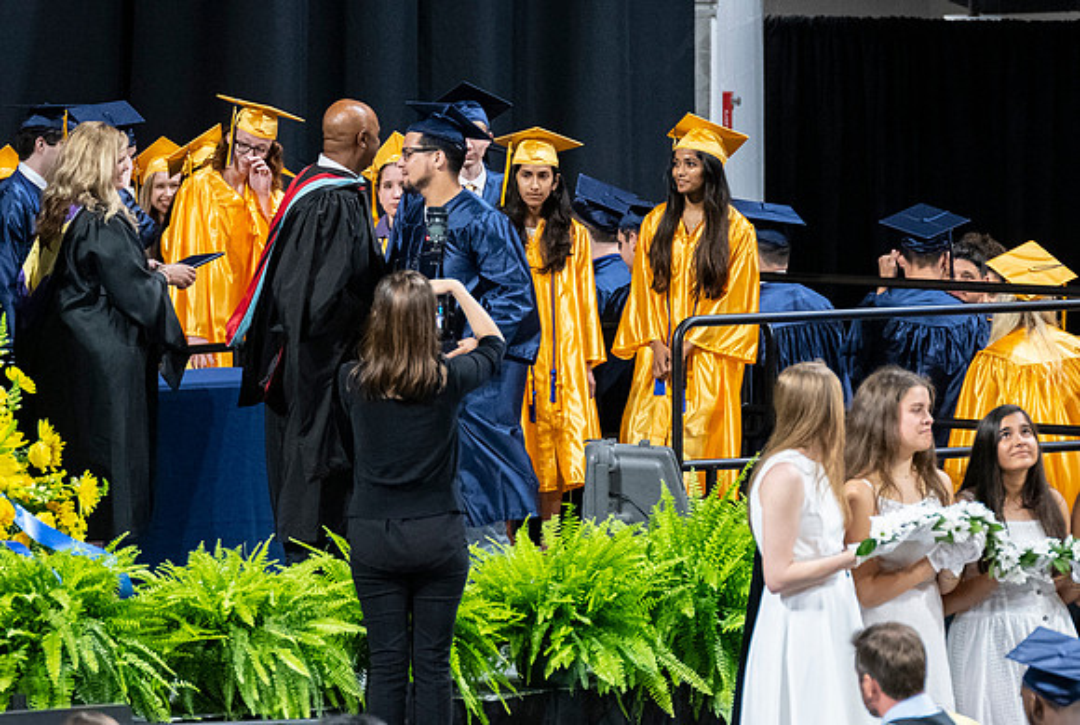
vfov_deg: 3.4
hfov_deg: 5.1
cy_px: 365
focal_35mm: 404
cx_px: 692
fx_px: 12140
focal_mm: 200
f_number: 4
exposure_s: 1/200
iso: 2000
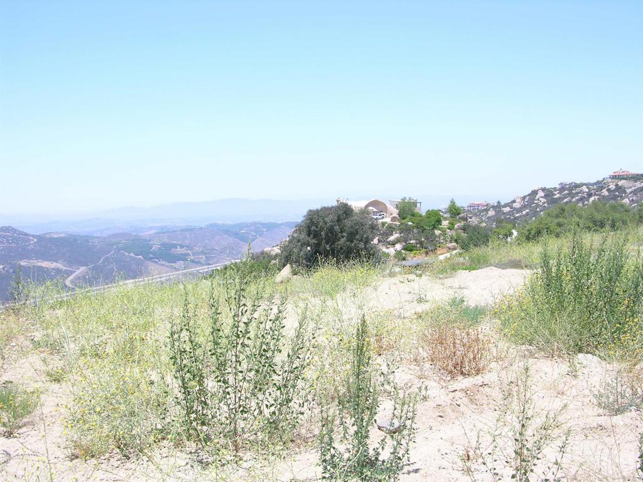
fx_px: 650
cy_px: 241
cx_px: 322
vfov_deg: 40.7
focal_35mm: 35
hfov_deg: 52.6
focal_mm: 8.9
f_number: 5.6
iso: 50
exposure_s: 1/206
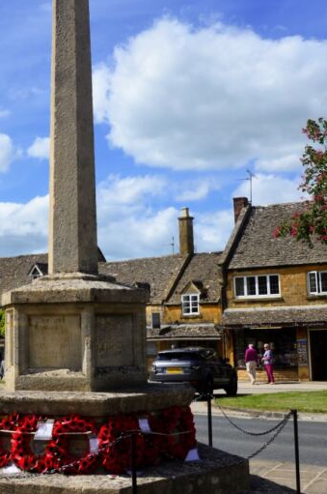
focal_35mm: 51
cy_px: 183
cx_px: 60
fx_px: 697
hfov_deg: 25.9
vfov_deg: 38.7
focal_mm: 18
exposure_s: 1/200
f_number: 16
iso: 200
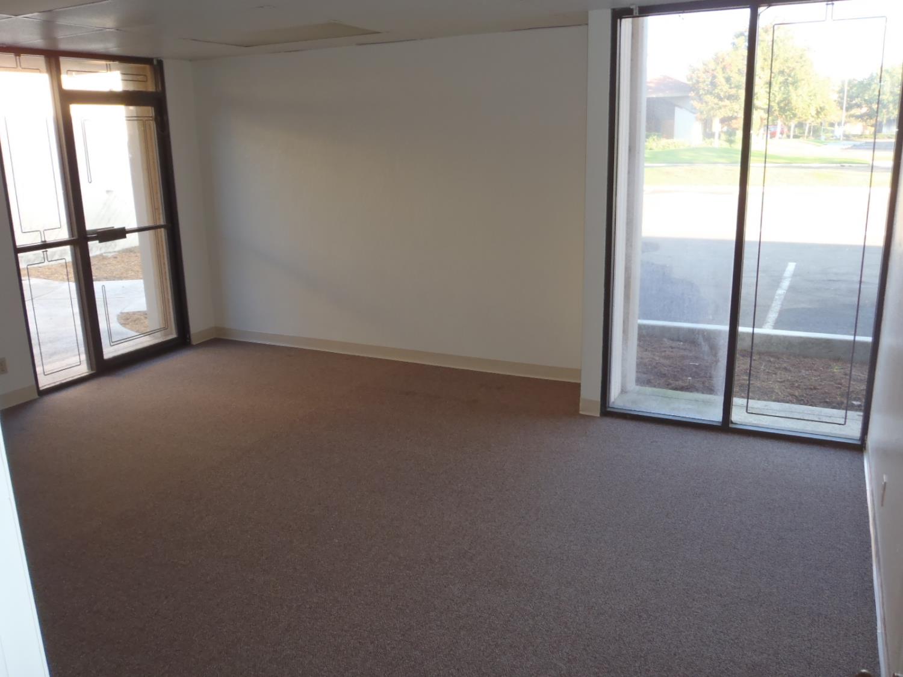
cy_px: 338
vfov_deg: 49.7
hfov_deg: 63.4
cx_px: 452
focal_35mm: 28
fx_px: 730
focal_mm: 5
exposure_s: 1/30
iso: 100
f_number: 3.5
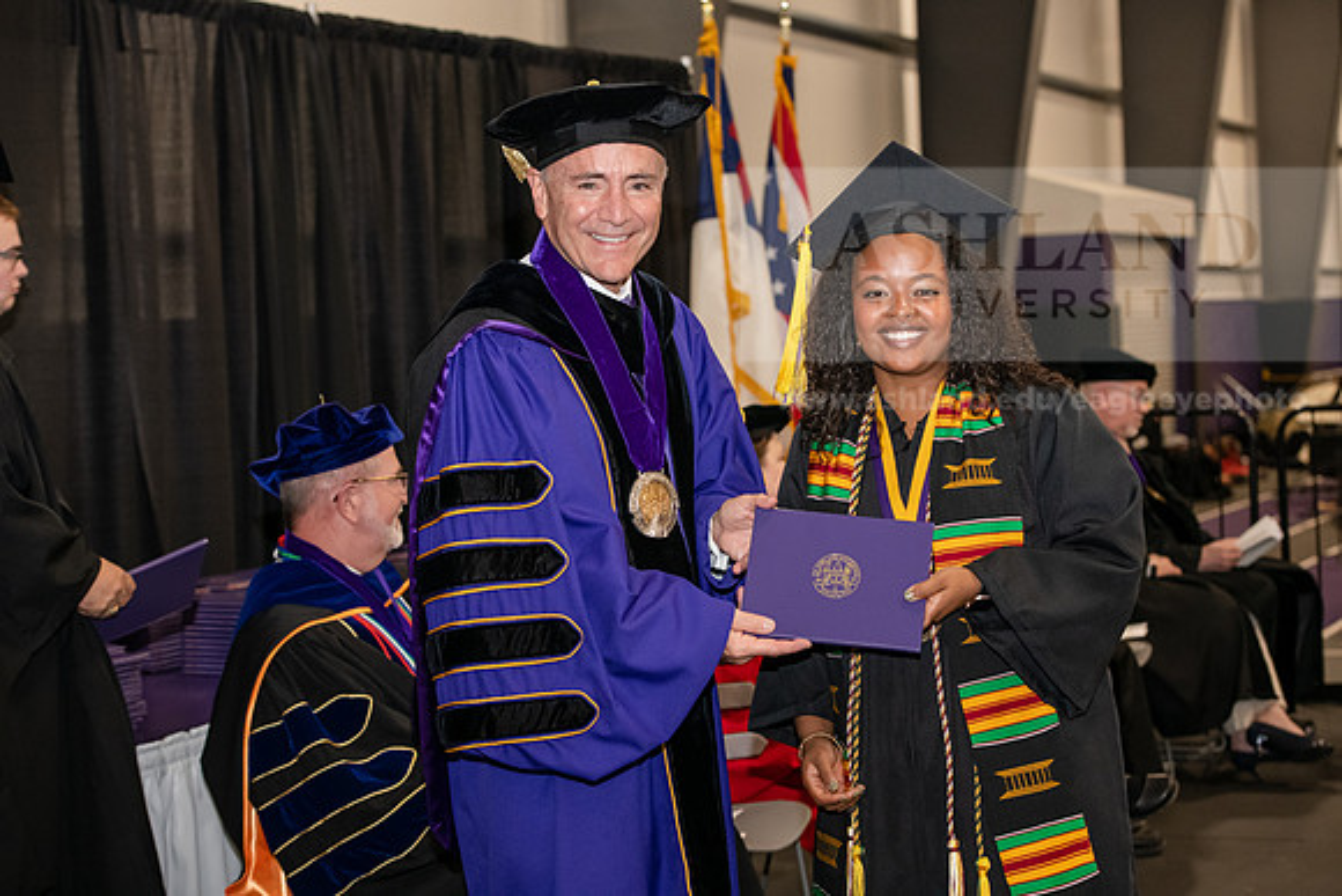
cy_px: 448
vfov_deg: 19.5
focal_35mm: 70
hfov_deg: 28.8
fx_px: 2610
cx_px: 671
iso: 2500
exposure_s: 1/200
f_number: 5
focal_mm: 70
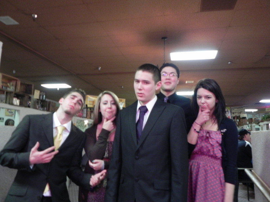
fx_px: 226
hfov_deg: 61.7
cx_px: 135
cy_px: 101
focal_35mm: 29
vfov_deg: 48.2
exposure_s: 1/9.2
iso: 400
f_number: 2.8
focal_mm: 5.2
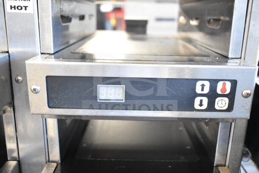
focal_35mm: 36
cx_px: 130
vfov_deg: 36.9
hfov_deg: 53.1
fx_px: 259
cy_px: 86
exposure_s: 1/40
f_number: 3.8
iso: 3600
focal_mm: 24
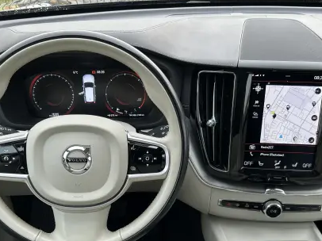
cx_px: 148
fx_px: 381
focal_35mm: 41
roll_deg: +0.8
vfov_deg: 34.3
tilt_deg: -35.6
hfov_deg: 45.8
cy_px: 182
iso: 32
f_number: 1.5
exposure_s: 1/102
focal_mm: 5.7
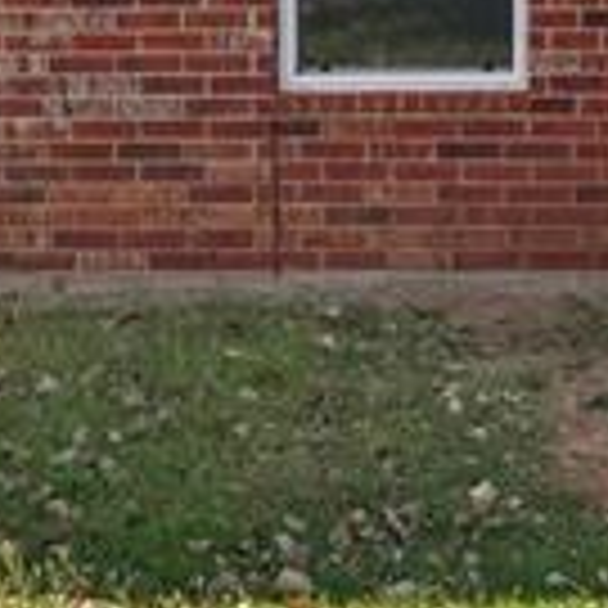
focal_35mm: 154
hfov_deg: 10.9
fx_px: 3060
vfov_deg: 11.1
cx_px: 935
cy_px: -158
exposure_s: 1/100
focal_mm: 24
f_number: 9
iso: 100
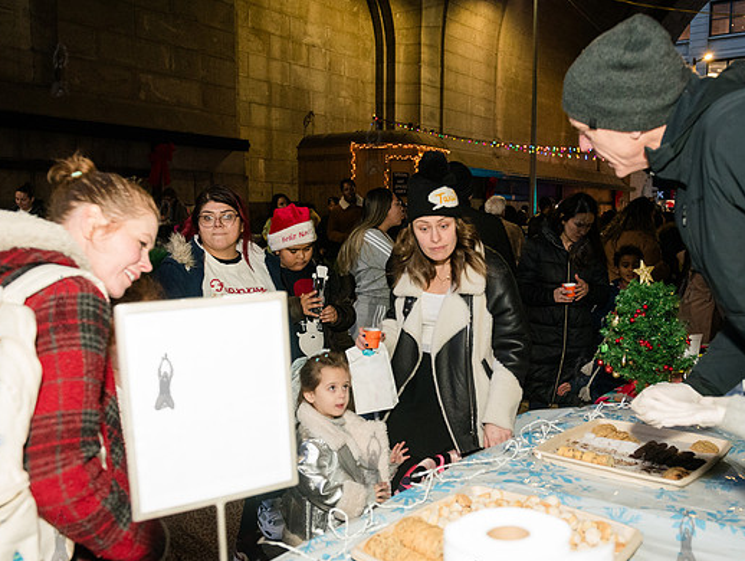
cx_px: 426
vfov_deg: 41.9
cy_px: 303
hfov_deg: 53.7
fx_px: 733
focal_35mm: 34
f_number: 3.5
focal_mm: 28
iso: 4000
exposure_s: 1/160
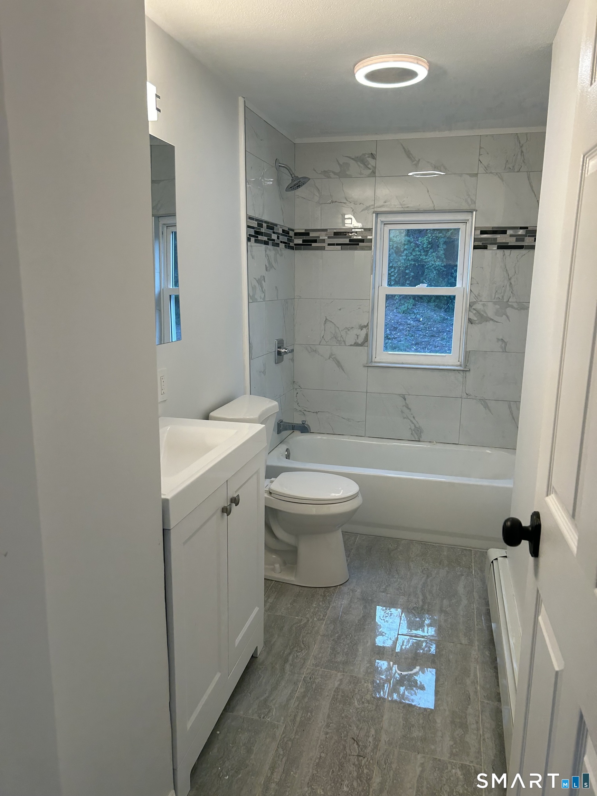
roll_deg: +1.6
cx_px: 298
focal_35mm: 26
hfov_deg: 53.1
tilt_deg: -14.7
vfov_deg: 67.3
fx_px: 598
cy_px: 398
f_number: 1.5
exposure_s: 1/120
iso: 80
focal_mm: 5.7
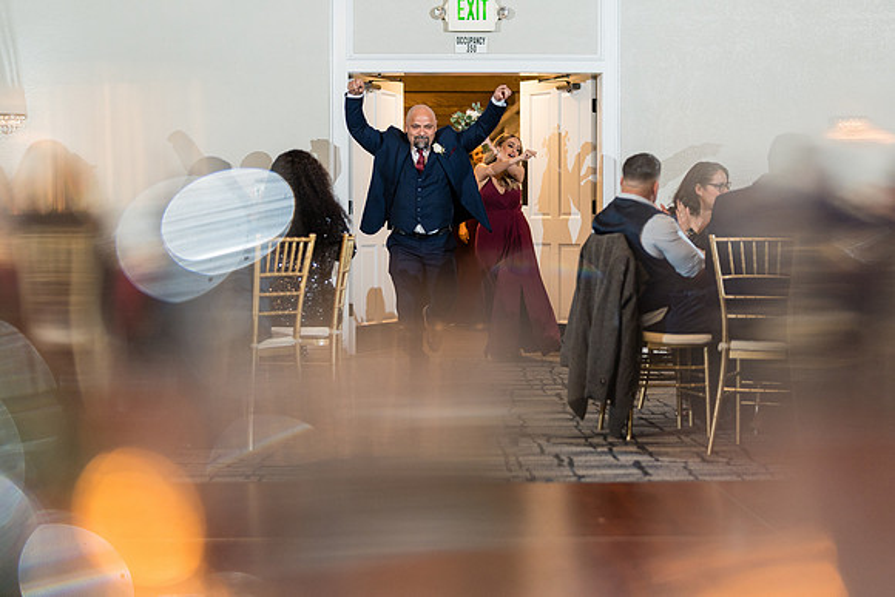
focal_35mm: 75
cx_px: 448
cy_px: 298
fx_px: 1865
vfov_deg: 18.2
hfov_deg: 27.0
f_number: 1.2
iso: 500
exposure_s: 1/250
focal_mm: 50
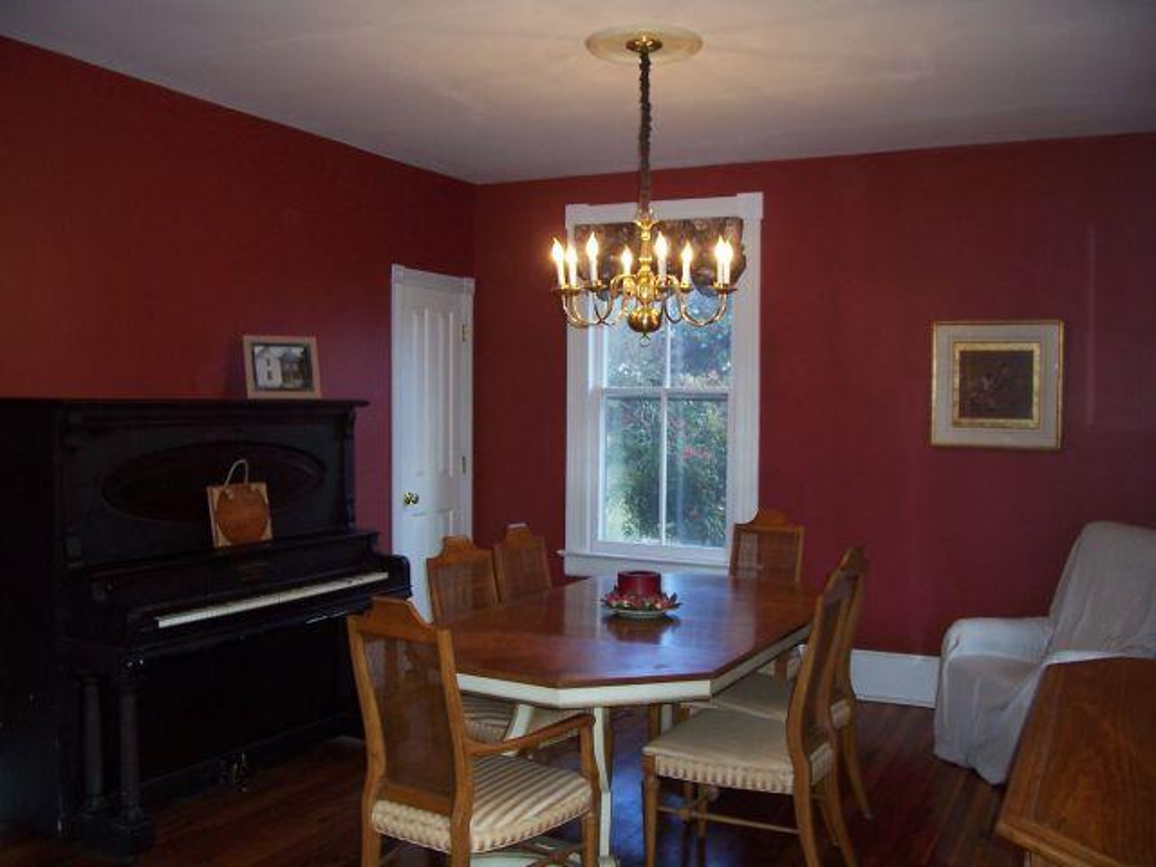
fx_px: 1135
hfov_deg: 54.0
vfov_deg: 41.8
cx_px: 578
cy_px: 434
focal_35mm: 34
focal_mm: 5.6
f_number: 2.7
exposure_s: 1/60
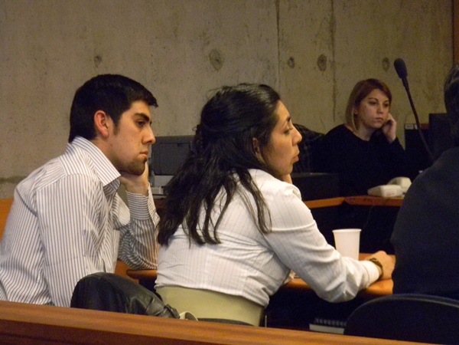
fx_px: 1392
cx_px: 230
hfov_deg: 18.7
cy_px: 172
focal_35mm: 105
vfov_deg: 14.1
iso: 800
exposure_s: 1/38.8
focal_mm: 19
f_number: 4.7
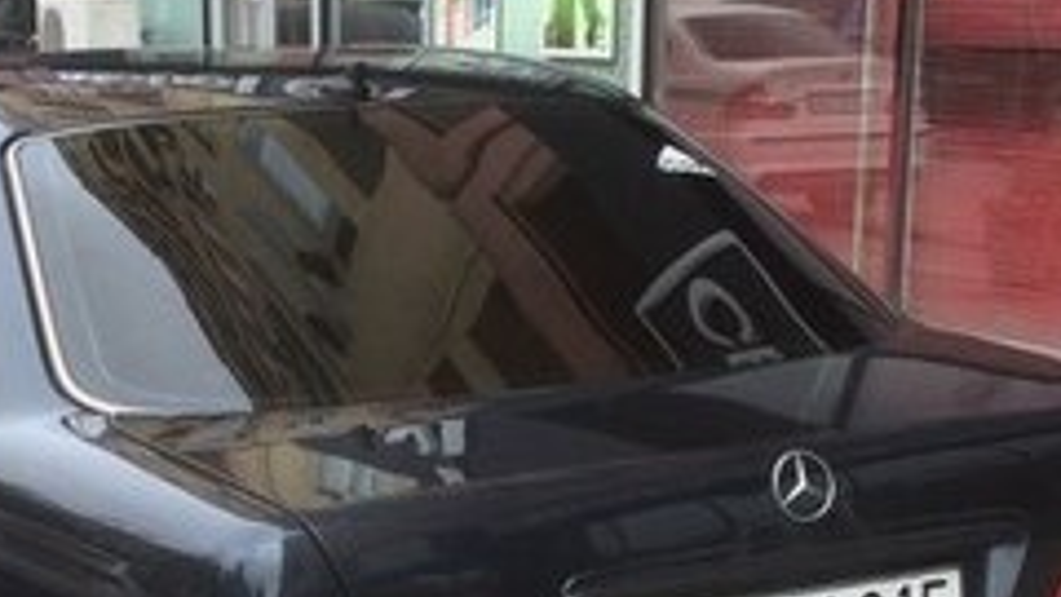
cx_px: 332
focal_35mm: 87
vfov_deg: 13.5
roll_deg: +0.2
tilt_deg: -18.4
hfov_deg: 24.3
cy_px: 745
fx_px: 2448
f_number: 2.2
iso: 32
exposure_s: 1/323
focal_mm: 4.15
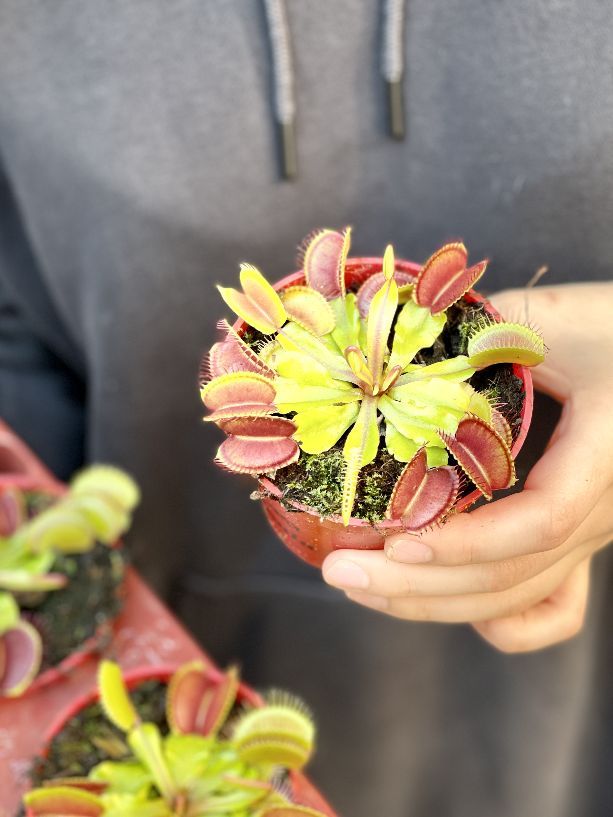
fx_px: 1535
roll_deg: +1.6
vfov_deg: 29.8
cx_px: 303
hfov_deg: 22.6
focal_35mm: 65
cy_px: 414
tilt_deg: -40.6
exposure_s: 1/121
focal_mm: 7.5
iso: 100
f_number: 2.2
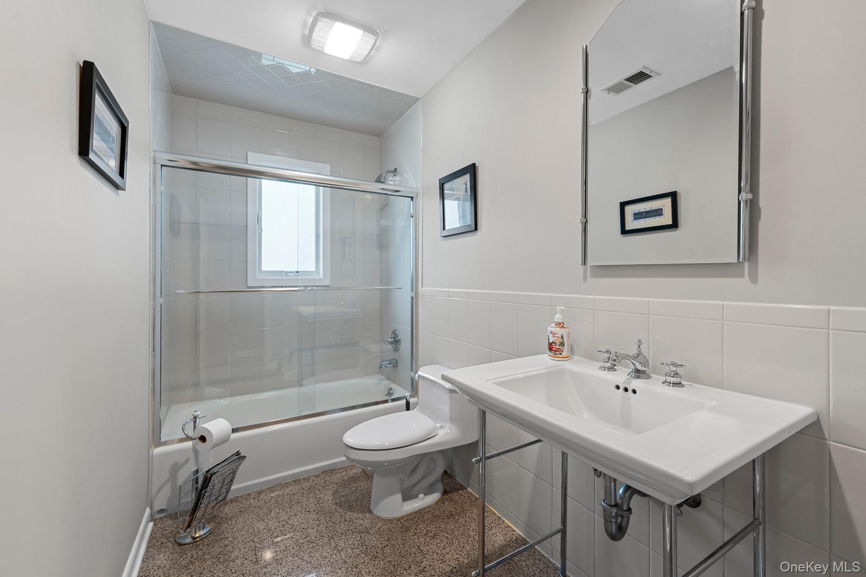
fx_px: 337
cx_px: 433
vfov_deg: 81.2
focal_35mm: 14
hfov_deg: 104.3
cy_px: 288
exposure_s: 1
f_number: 10
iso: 400
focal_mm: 14
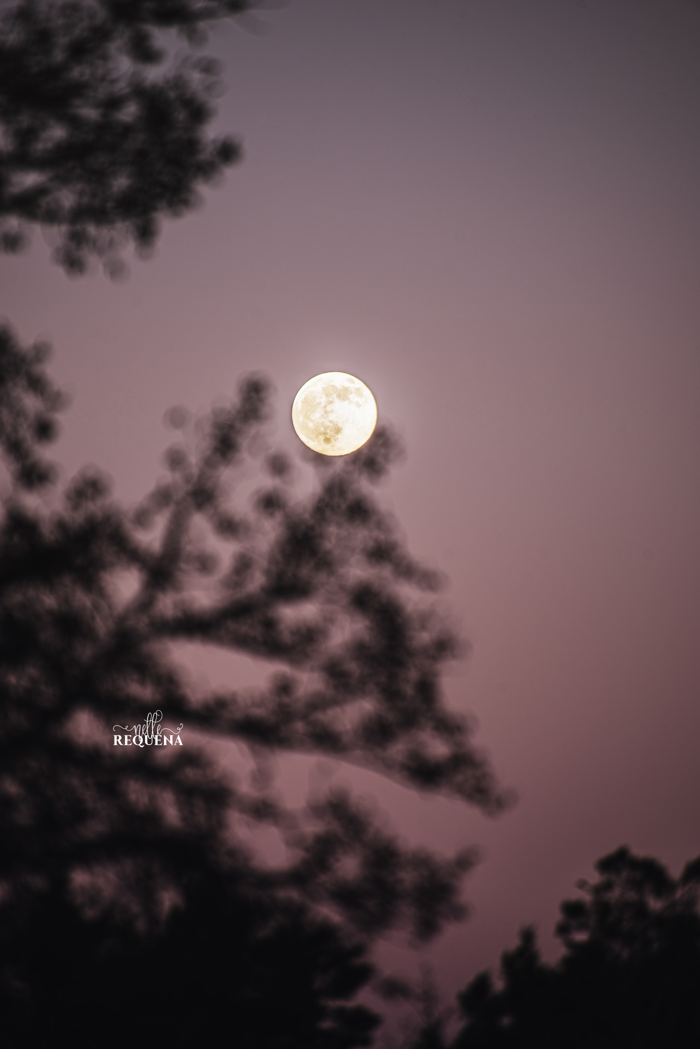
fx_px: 8741
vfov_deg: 6.9
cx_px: 350
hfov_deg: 4.6
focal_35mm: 300
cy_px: 524
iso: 100
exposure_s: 1/25
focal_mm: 300
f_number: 5.6
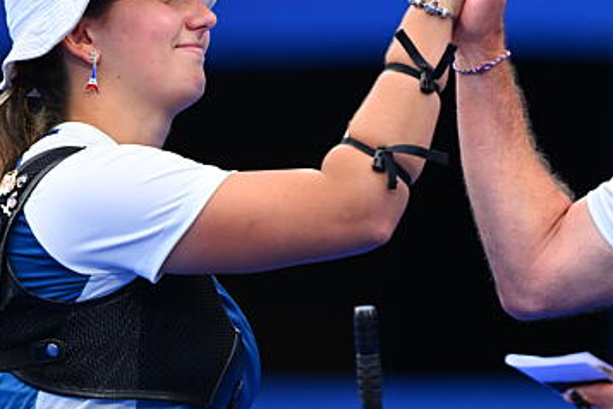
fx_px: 15273
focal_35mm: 897
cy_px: 188
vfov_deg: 1.5
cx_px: 409
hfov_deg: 2.3
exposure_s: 1/2000
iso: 800
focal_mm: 400
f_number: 2.8
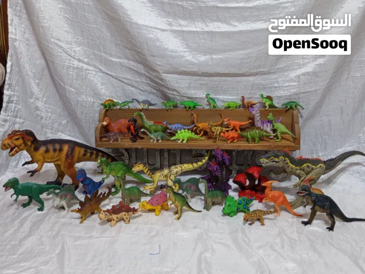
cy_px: 137
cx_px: 182
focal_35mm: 43
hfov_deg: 43.9
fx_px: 453
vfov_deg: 33.6
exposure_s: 1/33.3
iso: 827
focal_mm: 5.24
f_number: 1.7
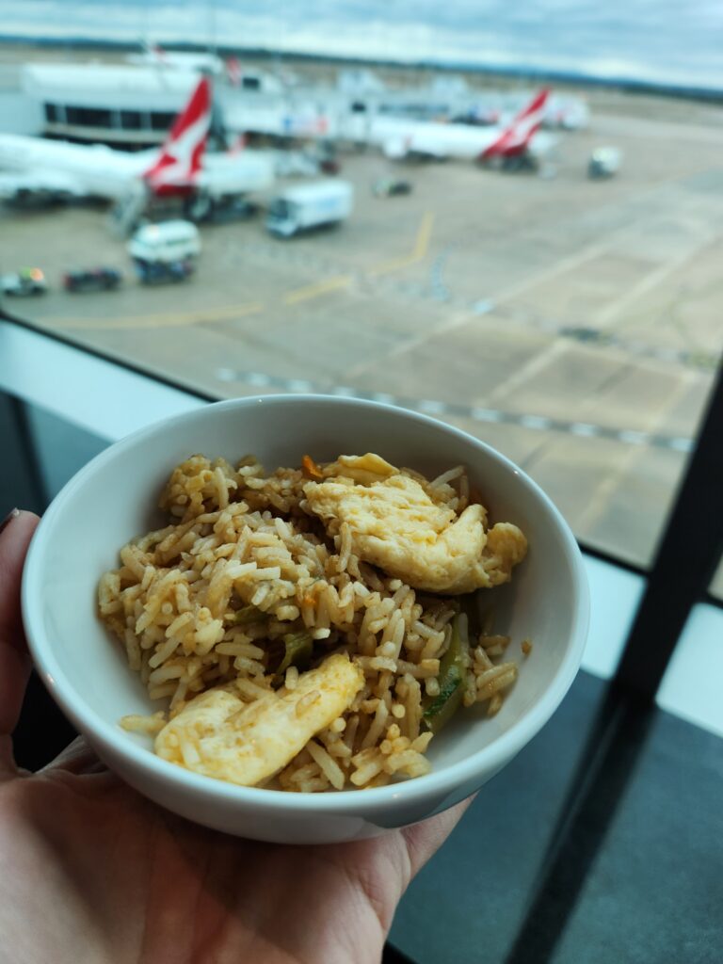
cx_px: 362
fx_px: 641
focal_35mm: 23
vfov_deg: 73.9
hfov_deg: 58.9
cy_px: 482
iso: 50
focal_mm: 5.4
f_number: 1.8
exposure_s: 1/180
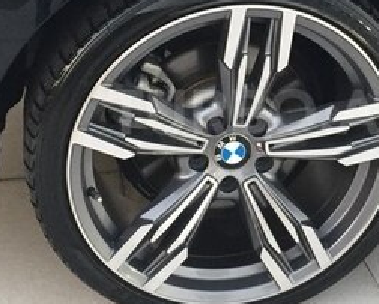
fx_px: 831
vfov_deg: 20.7
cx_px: 263
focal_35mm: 74
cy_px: 112
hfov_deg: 25.5
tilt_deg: -26.0
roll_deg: -4.1
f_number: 2.2
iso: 64
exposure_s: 1/33
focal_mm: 4.15
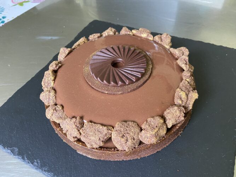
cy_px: 88
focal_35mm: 26
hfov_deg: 67.3
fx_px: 177
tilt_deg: -49.8
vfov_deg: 53.0
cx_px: 118
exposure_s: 1/60
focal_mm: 4.25
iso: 500
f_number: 1.8
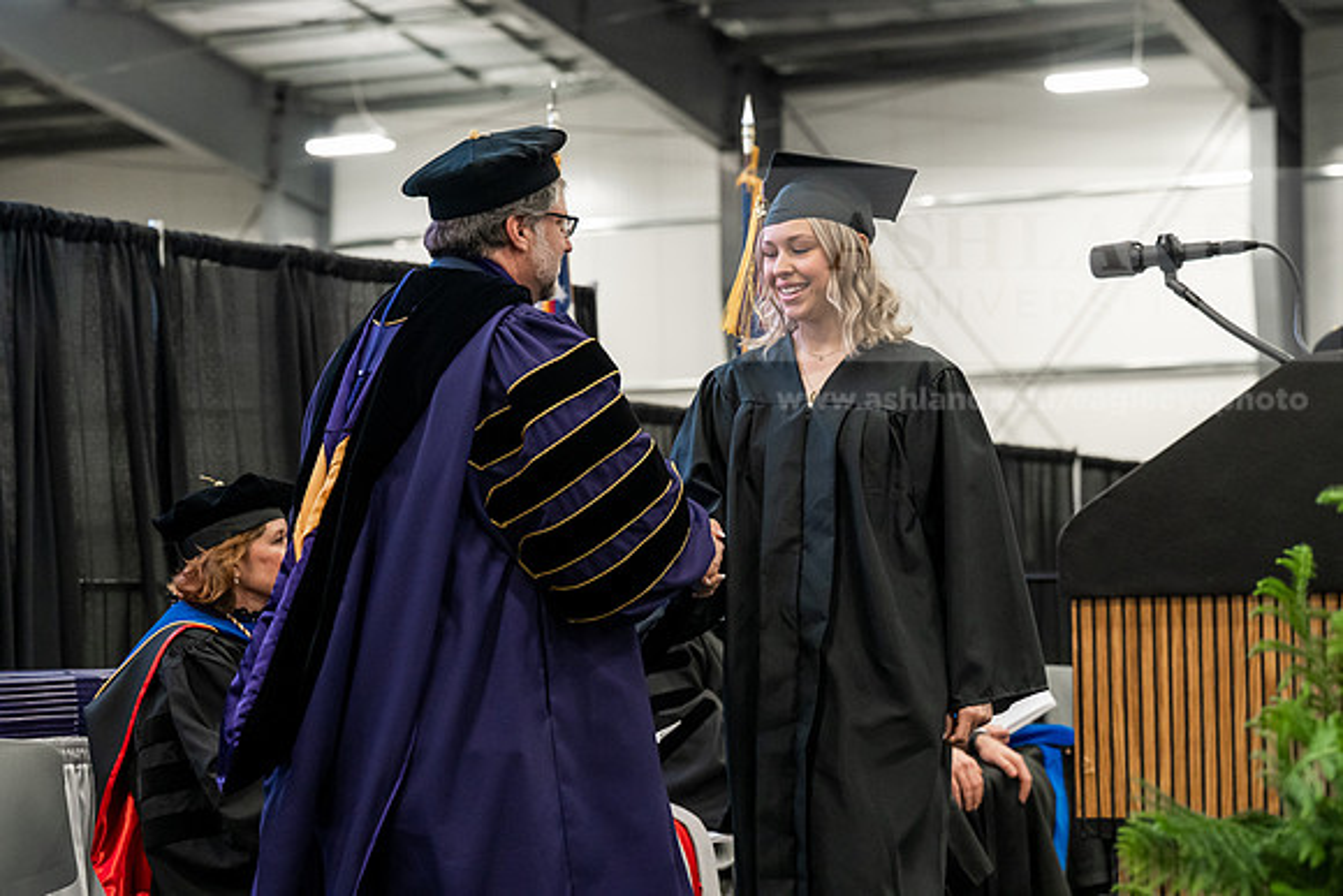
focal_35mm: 86
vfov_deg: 15.9
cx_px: 672
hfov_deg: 23.6
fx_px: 3209
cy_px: 448
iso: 4000
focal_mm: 86
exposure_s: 1/200
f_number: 4.5
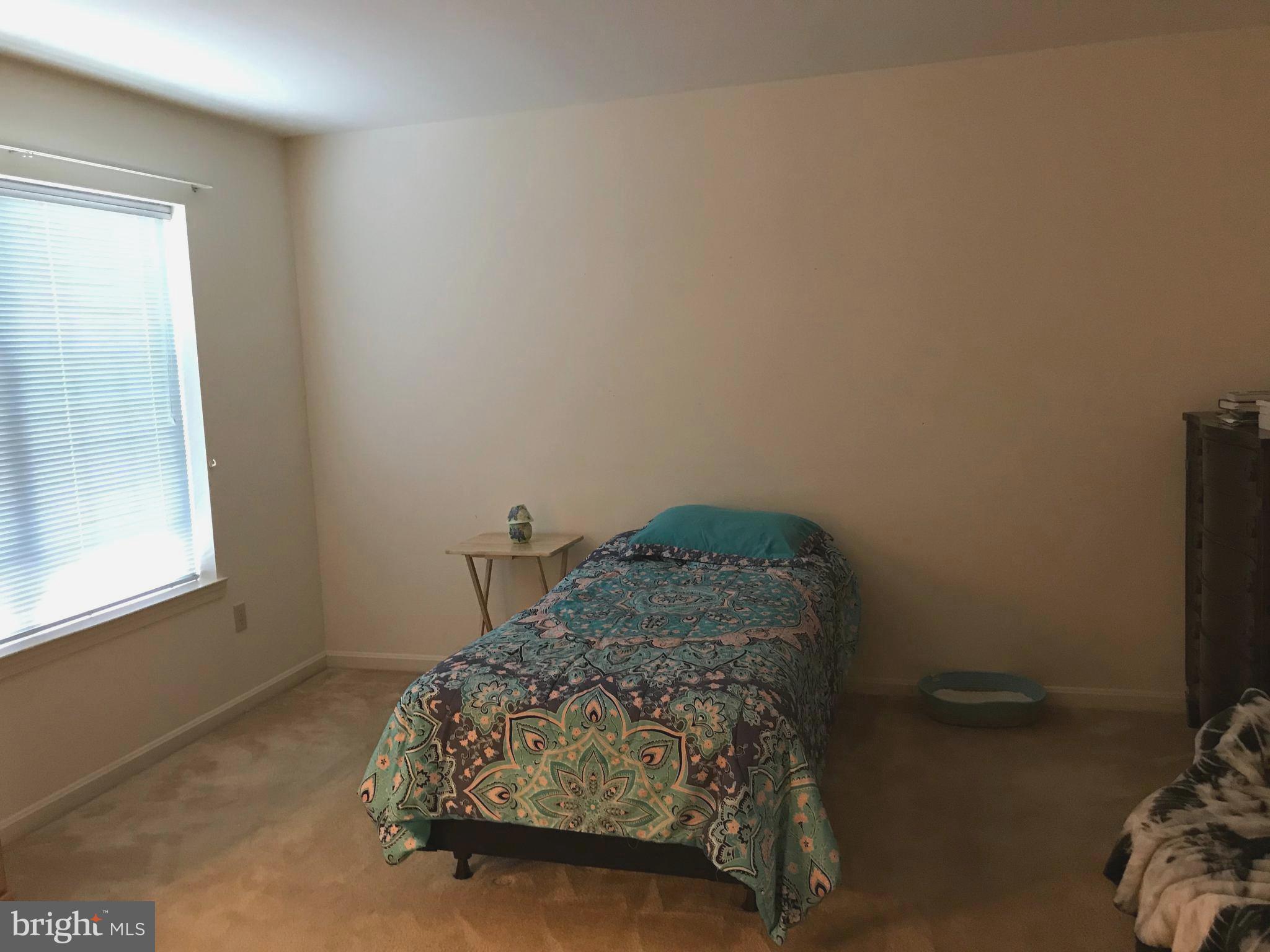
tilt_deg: -6.2
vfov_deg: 49.7
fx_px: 1027
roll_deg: +2.5
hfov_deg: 63.4
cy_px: 476
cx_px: 635
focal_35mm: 28
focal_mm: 3.99
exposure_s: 1/15
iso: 80
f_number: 1.8
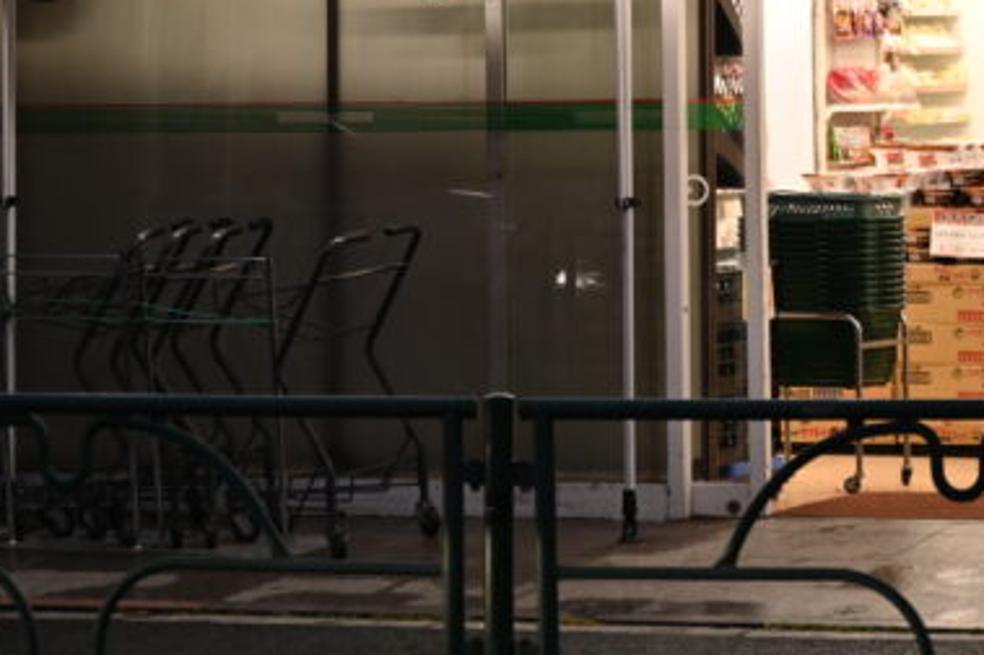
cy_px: -75
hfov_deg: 11.0
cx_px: 771
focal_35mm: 187
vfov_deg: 7.3
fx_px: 5107
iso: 400
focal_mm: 59
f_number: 2.8
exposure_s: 1/160
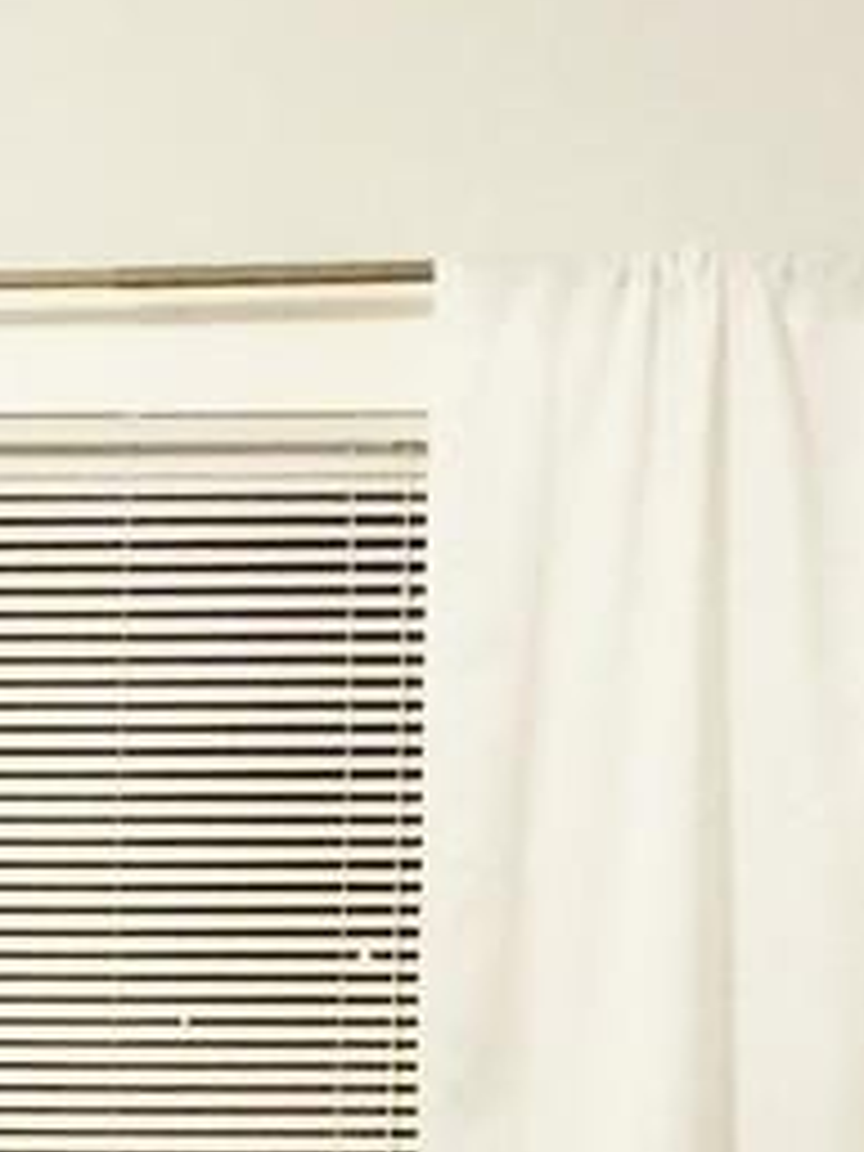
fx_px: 3860
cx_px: -184
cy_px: 1620
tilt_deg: -4.9
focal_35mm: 116
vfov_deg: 15.9
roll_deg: -0.6
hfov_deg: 12.5
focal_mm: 4.15
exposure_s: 1/4
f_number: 2.2
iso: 64
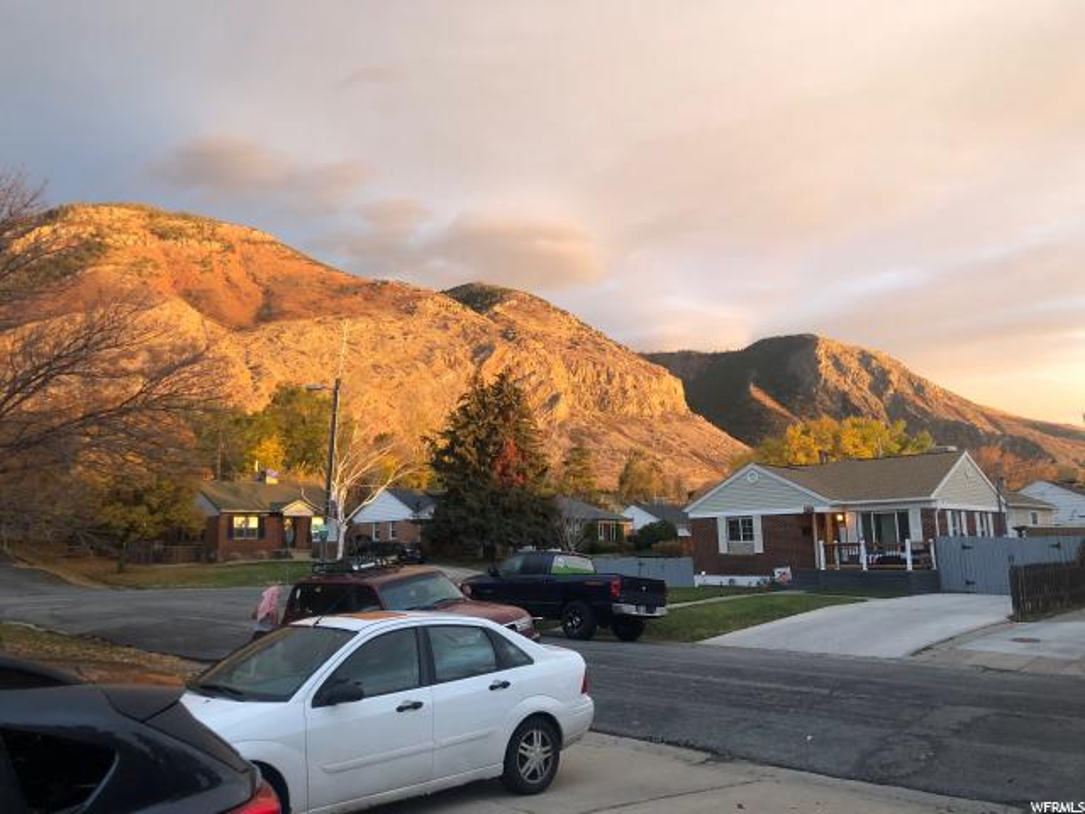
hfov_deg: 63.4
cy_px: 407
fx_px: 878
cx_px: 542
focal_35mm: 28
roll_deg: +0.6
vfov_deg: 49.7
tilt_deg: +10.2
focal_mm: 4
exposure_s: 1/30
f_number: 1.8
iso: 40
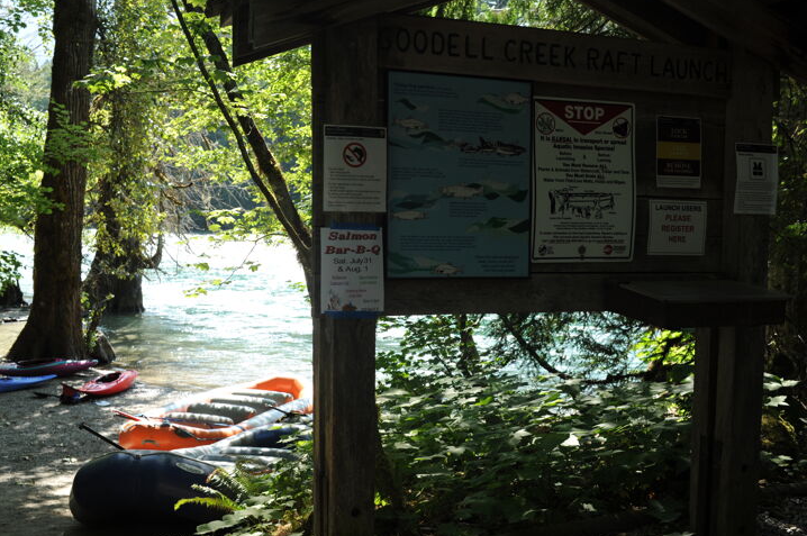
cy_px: 283
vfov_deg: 34.1
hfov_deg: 49.6
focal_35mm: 39
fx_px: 873
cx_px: 393
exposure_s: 1/100
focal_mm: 35
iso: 200
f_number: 8
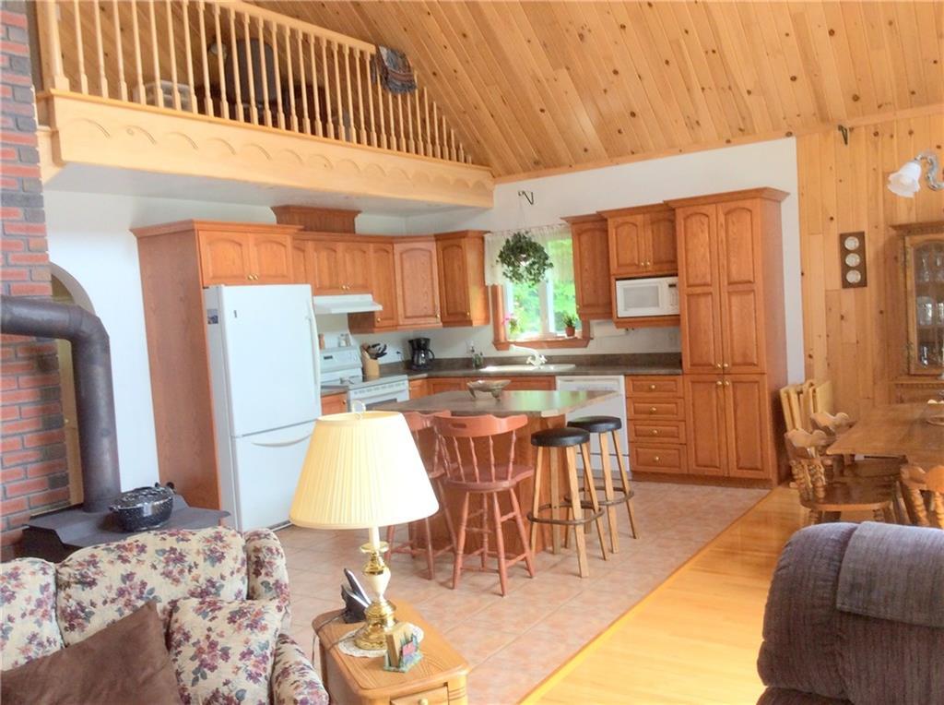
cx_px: 472
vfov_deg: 44.0
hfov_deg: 56.9
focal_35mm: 32
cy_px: 352
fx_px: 871
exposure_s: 1/30
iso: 40
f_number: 2.4
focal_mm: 3.3
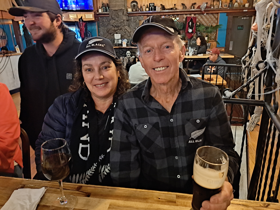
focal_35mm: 24
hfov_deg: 71.6
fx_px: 194
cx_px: 140
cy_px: 105
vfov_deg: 56.8
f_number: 1.8
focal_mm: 5.23
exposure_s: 1/20
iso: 1000
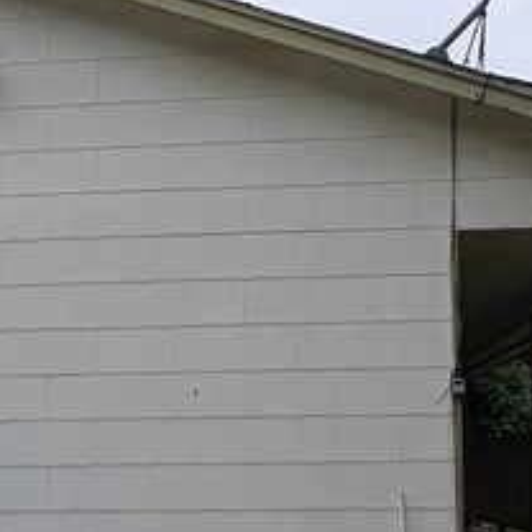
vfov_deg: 31.9
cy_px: 425
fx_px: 904
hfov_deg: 32.6
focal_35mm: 52
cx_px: 198
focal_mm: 2.02
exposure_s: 1/3077
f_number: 1.7
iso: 55
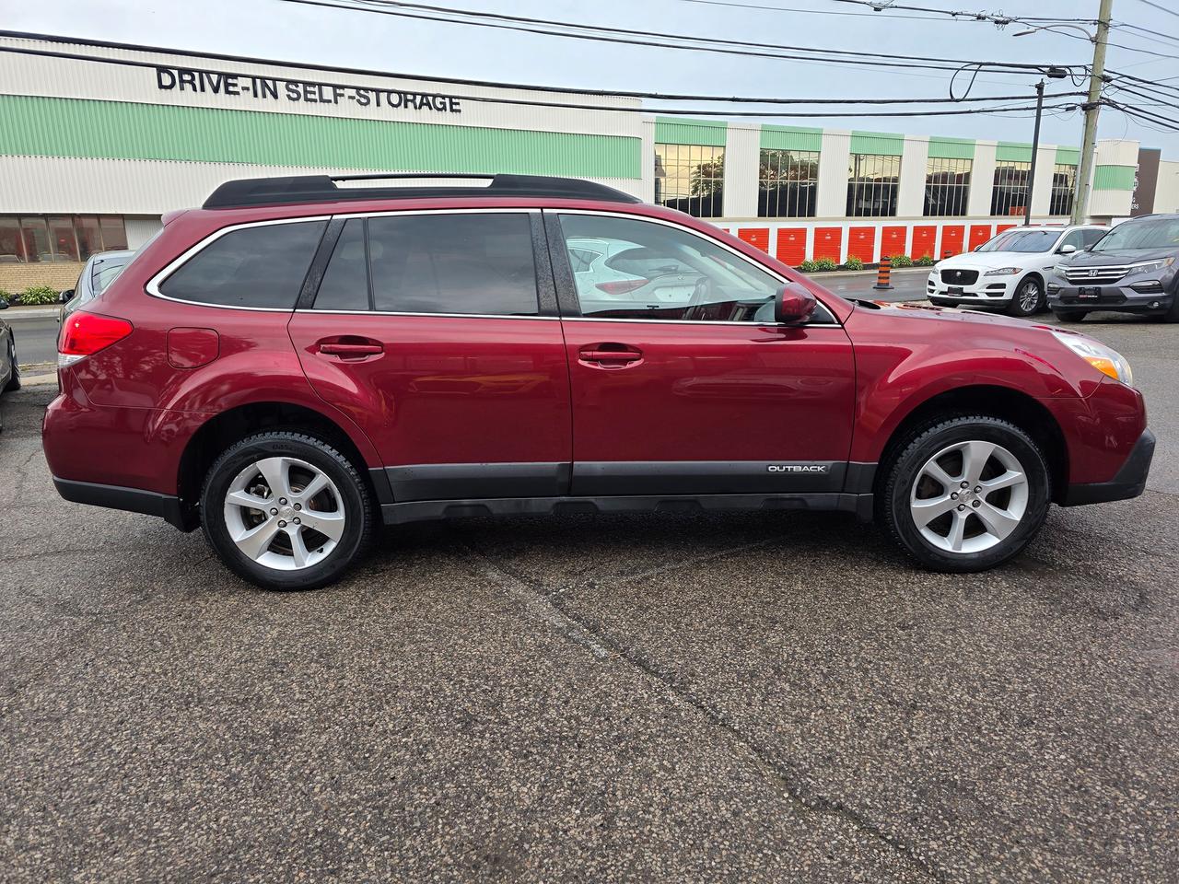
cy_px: 442
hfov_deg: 73.9
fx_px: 783
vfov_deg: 58.9
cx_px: 590
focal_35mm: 23
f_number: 1.7
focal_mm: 6.3
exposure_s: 1/76.8
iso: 12
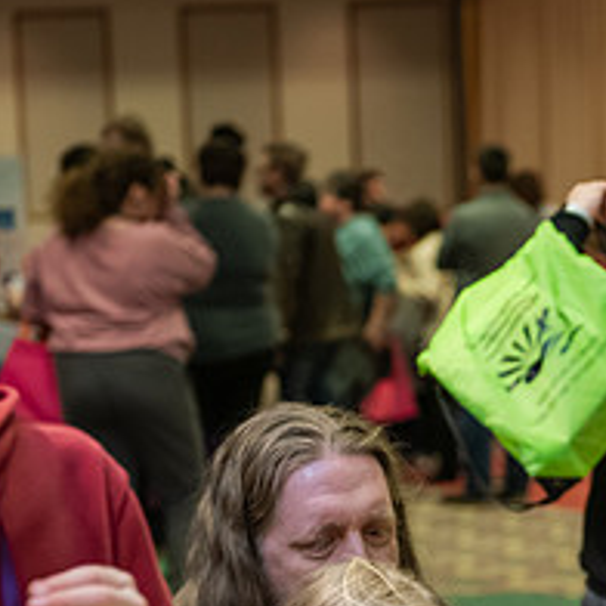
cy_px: 580
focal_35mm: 146
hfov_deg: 11.8
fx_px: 2892
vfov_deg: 11.9
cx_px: 640
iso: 2000
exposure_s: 1/200
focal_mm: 58
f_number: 3.2
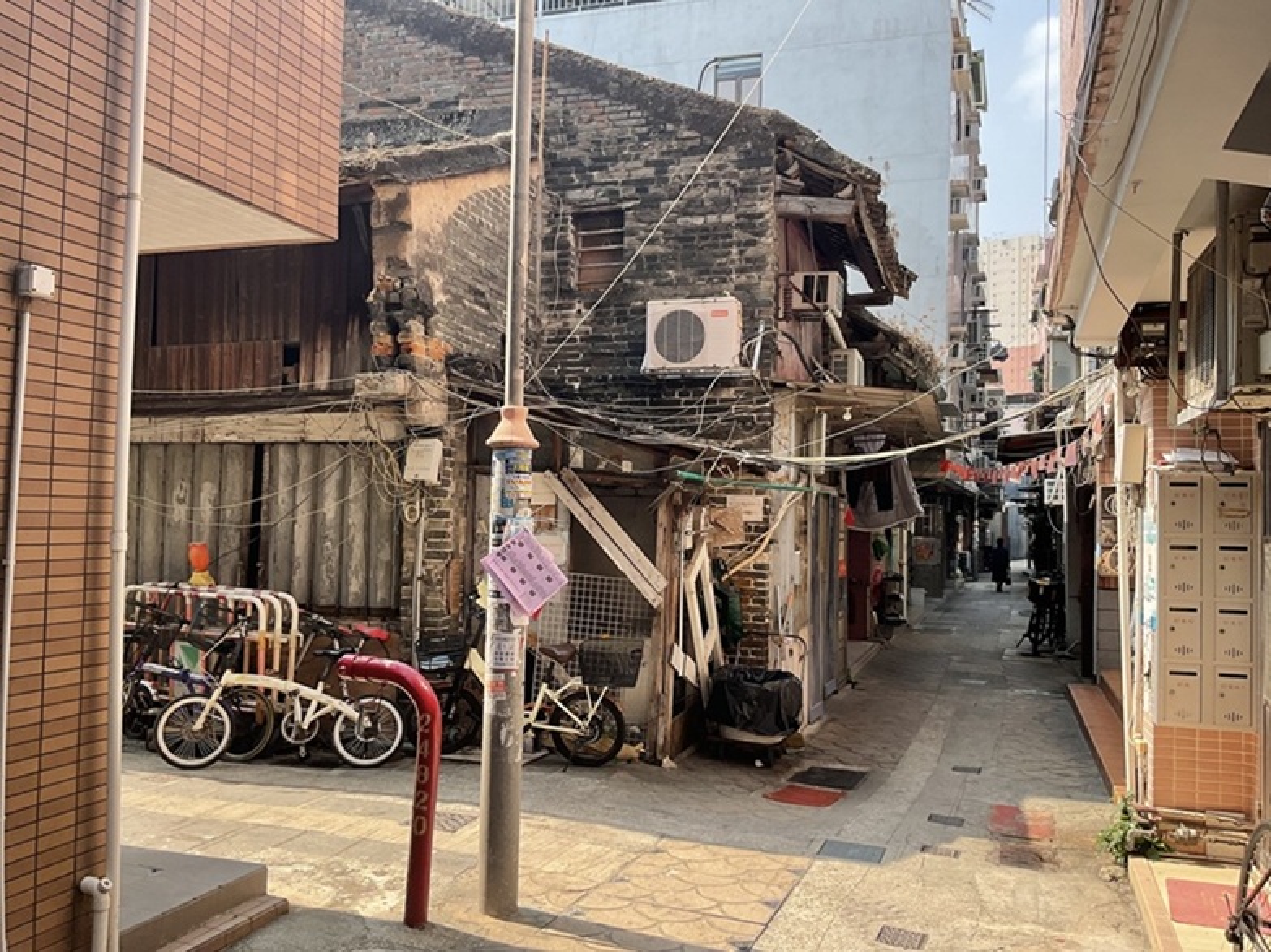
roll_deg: -0.5
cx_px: 636
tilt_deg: +1.7
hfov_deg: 61.7
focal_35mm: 29
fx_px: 1064
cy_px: 476
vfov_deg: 48.2
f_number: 1.8
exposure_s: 1/383
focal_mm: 3
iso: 16
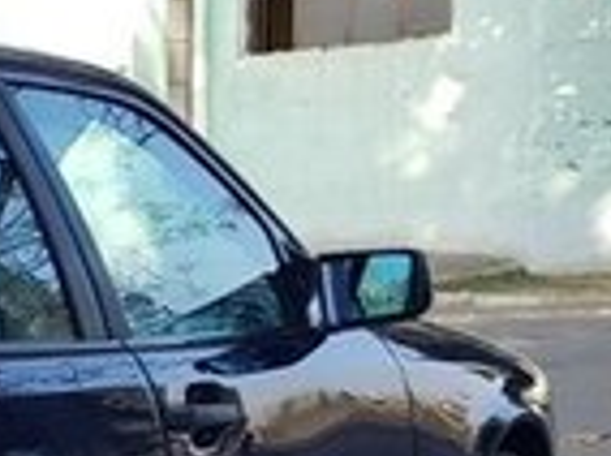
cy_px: 798
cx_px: -714
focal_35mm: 121
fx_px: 2132
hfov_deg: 13.3
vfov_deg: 11.4
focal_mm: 4.2
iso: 40
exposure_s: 1/455
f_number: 1.7
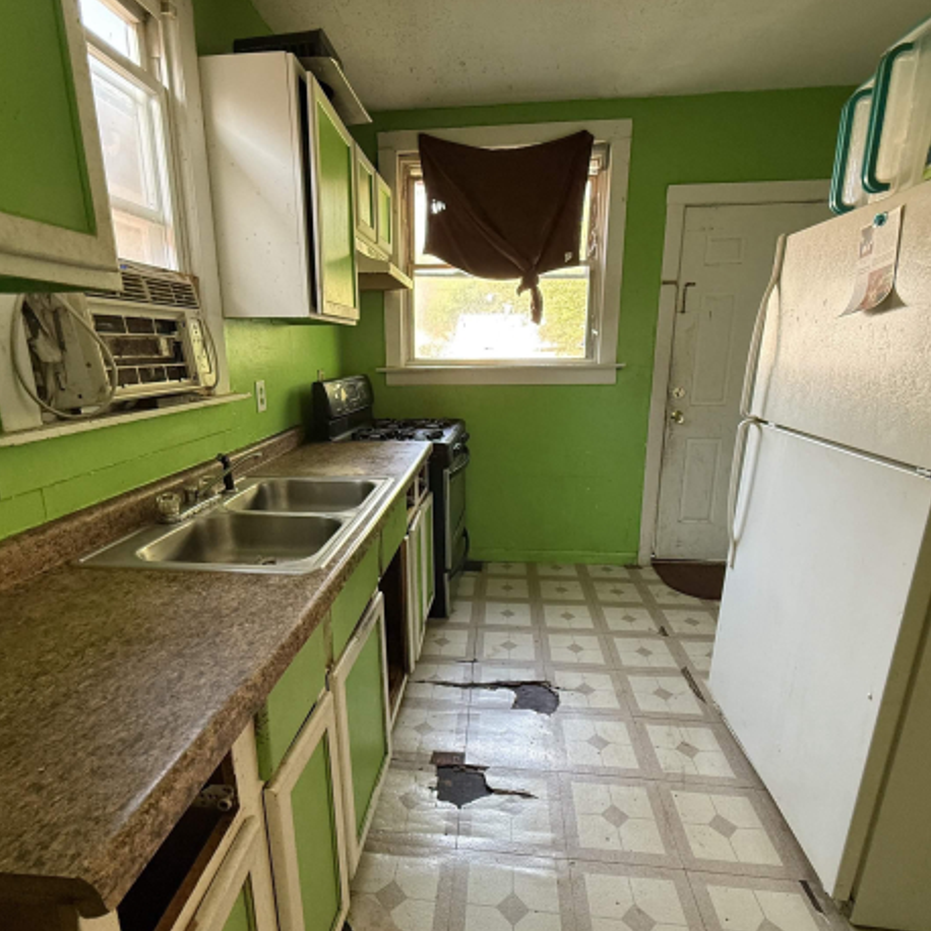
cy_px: 490
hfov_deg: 80.7
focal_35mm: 18
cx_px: 444
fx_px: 548
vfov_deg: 80.7
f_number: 2.2
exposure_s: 1/60
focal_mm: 2.22
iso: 400
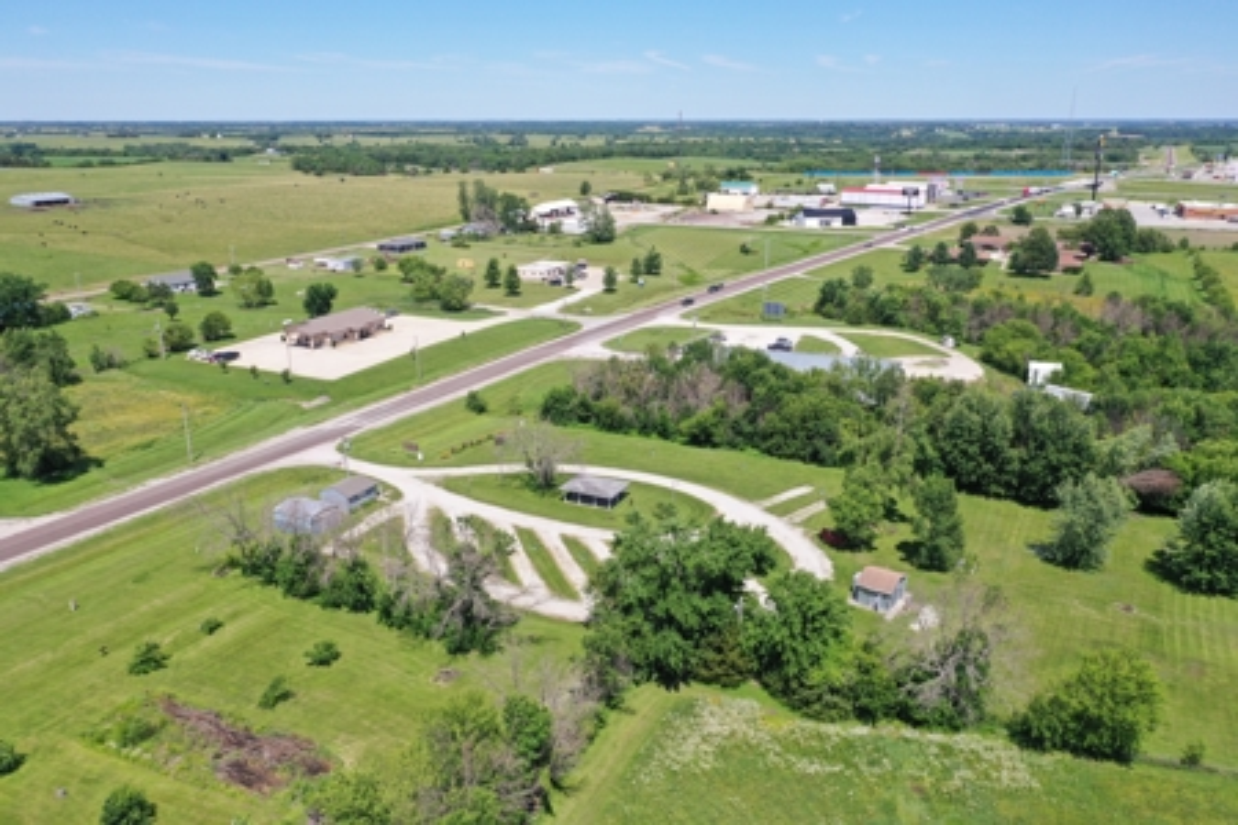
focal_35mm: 28
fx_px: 963
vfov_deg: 46.4
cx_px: 619
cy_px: 412
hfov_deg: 65.5
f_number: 5.6
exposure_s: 1/400
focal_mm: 10.26
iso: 100
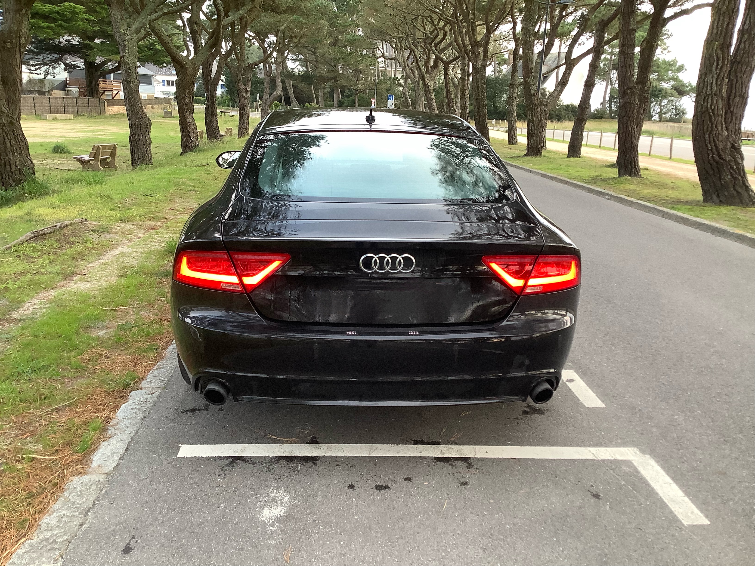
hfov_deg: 58.4
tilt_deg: -14.1
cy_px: 283
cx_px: 378
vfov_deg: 45.4
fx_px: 676
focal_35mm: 31
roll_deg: -2.2
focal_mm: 3.3
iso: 80
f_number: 2.4
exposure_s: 1/50
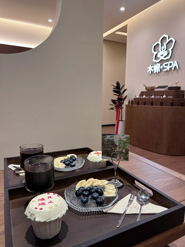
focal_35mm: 24
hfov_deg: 56.8
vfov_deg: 71.6
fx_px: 171
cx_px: 92
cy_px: 124
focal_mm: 6.86
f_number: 1.78
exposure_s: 1/50
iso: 250
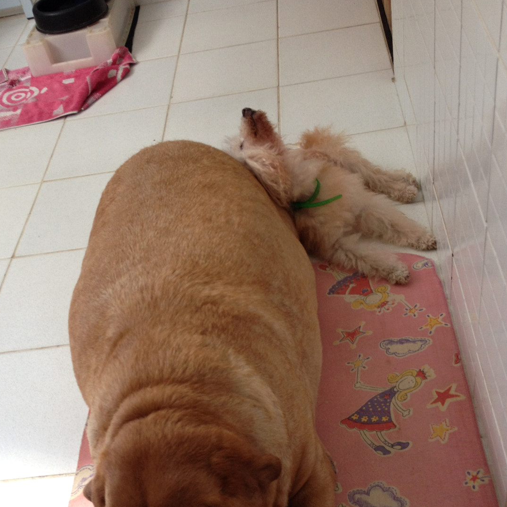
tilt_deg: -46.7
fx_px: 762
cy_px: 374
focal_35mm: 46
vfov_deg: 36.0
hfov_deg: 36.8
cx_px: 253
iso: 80
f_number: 2.4
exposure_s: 1/20
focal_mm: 4.28
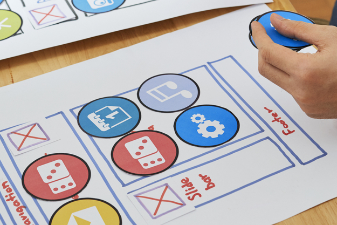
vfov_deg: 13.3
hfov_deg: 19.8
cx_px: 153
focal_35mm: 103
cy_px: 67
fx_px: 964
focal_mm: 35
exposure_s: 1/200
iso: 400
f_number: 4.5
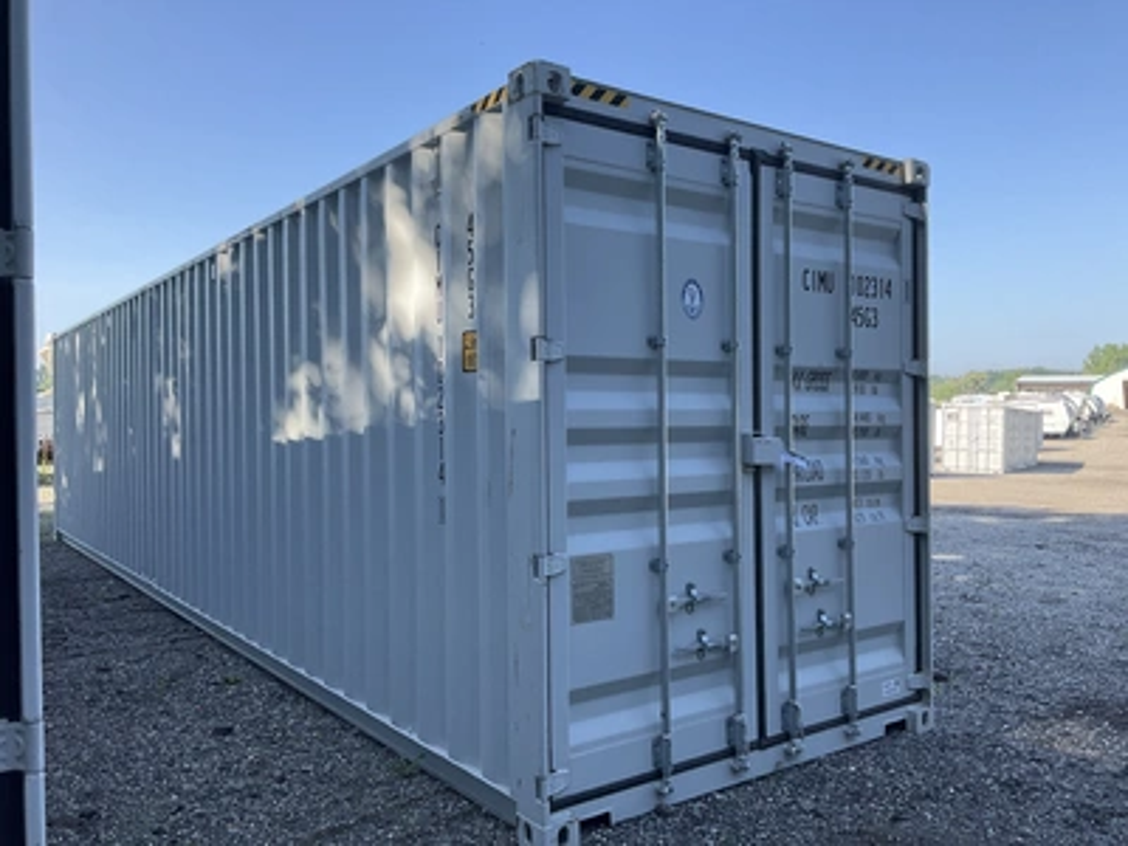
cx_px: 564
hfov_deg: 61.7
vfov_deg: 48.2
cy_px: 423
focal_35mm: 29
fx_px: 945
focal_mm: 3
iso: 25
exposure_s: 1/450
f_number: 1.8
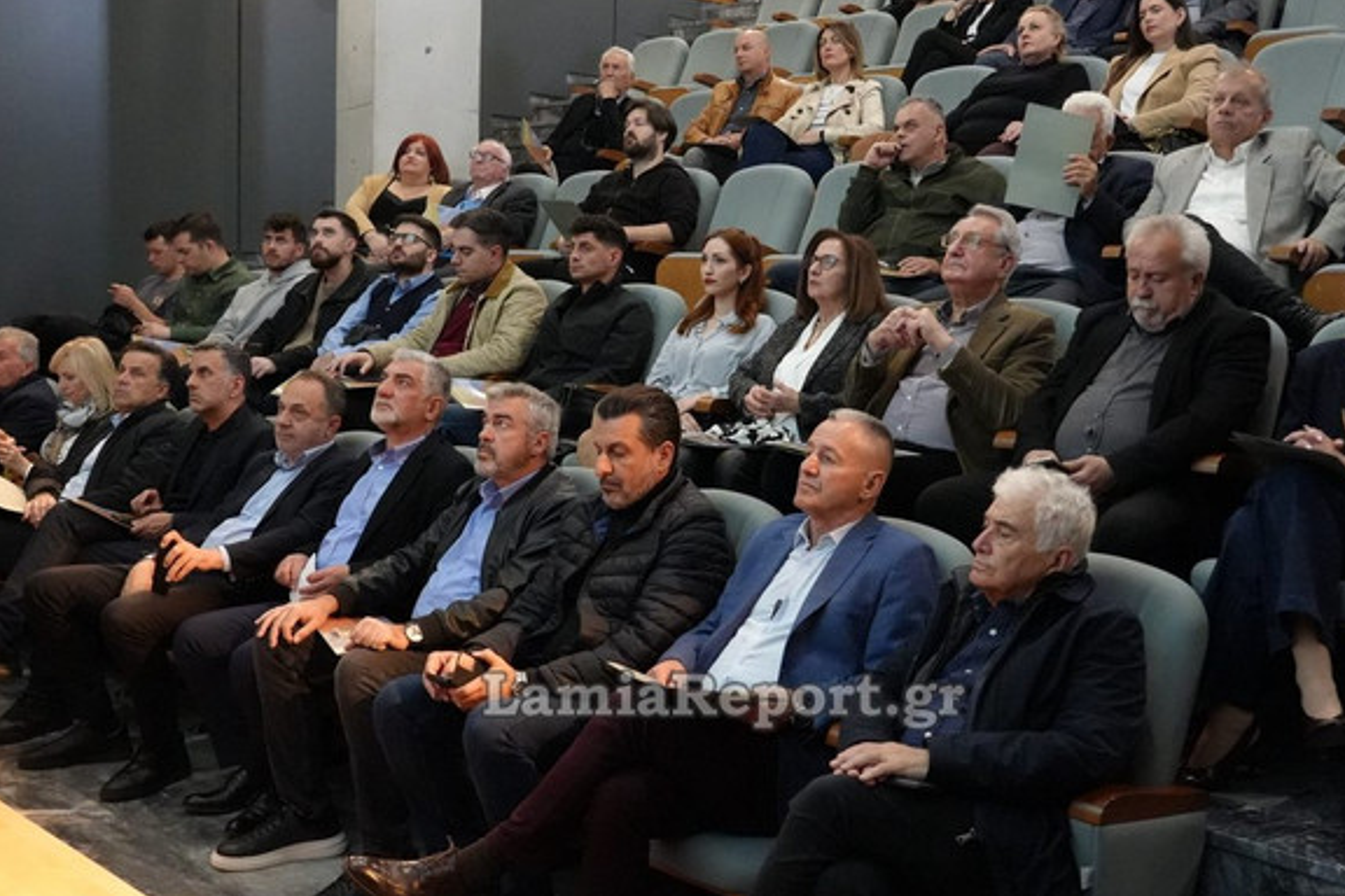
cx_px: 724
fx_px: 1494
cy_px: 402
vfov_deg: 33.4
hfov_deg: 48.4
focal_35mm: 40
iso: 10000
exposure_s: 1/160
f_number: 4
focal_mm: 24
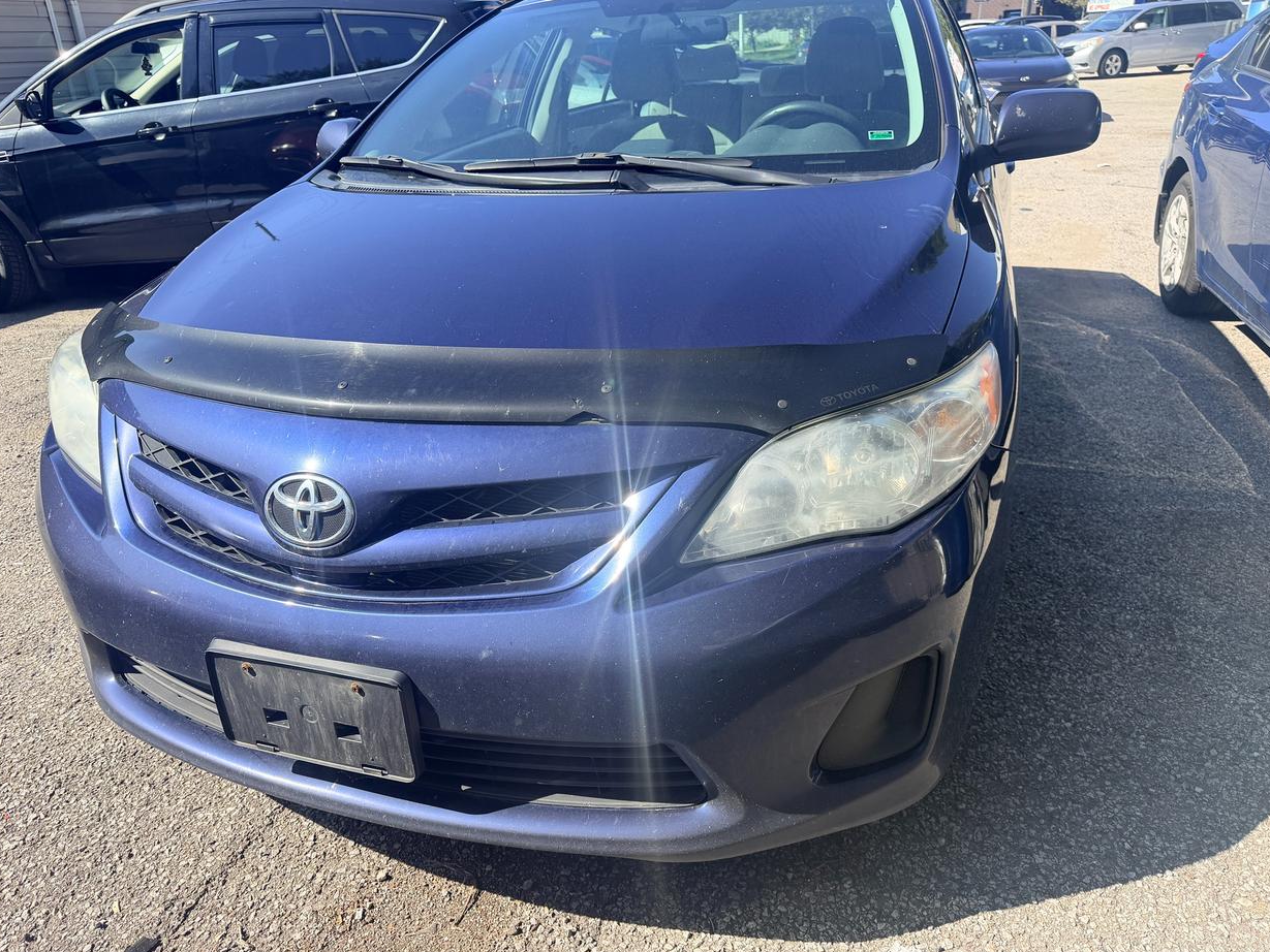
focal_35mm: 25
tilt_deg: -24.3
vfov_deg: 54.9
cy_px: 462
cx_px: 614
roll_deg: +3.4
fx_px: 917
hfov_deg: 69.4
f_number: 1.78
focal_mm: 6.76
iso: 100
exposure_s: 1/2000
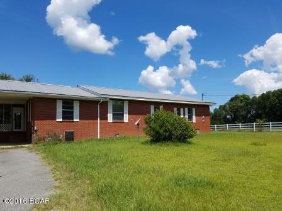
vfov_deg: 53.1
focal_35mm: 26
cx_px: 141
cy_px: 106
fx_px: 212
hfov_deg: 67.3
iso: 50
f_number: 1.7
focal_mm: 4.2
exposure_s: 1/3240
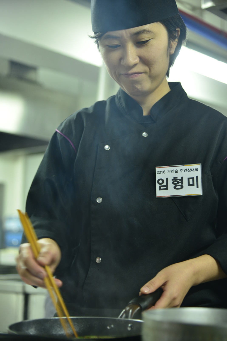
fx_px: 614
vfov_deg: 30.9
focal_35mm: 65
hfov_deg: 20.9
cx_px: 114
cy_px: 170
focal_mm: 65
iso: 800
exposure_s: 1/30
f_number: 4
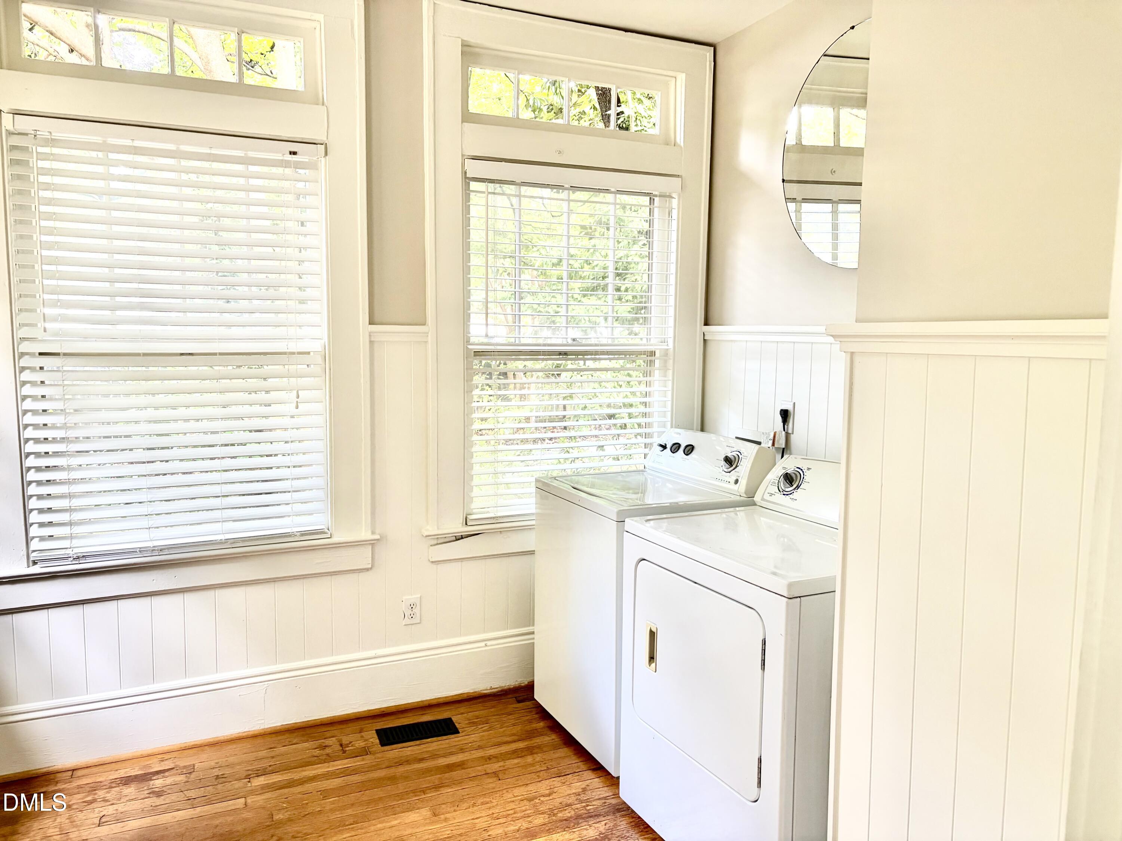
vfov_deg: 53.1
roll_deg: +0.0
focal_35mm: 26
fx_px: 843
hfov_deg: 67.3
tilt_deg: -4.3
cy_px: 420
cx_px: 561
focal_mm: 5.96
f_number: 1.6
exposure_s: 1/100
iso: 125
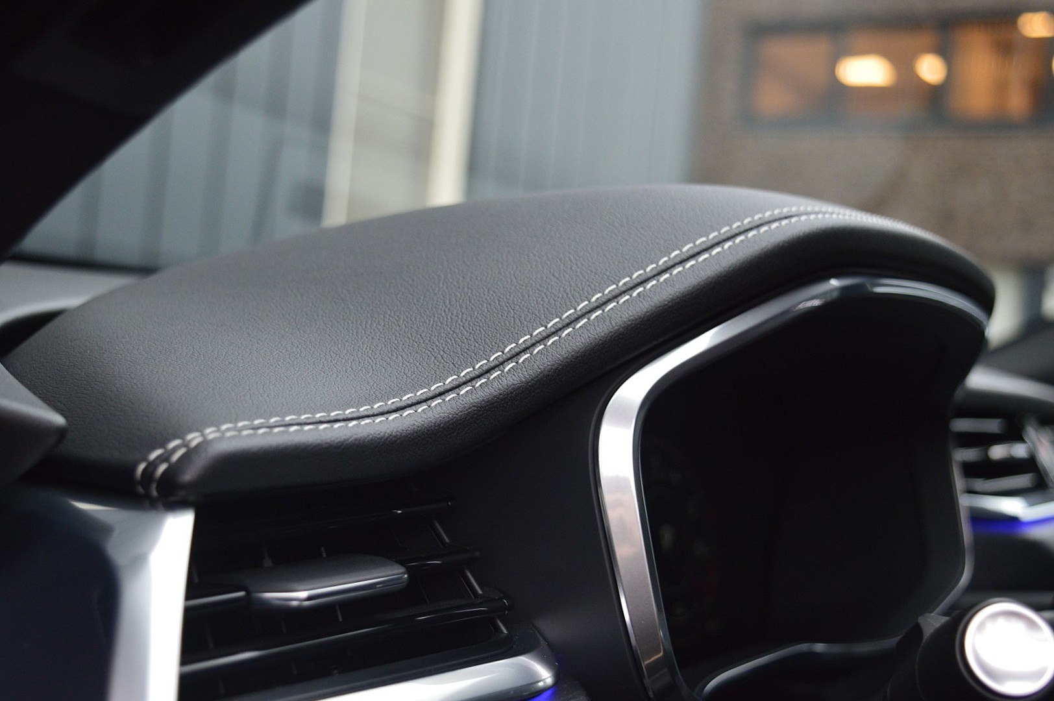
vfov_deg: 28.0
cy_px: 350
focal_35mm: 48
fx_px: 1404
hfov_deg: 41.1
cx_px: 527
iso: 800
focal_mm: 32
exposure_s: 1/60
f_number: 4.5
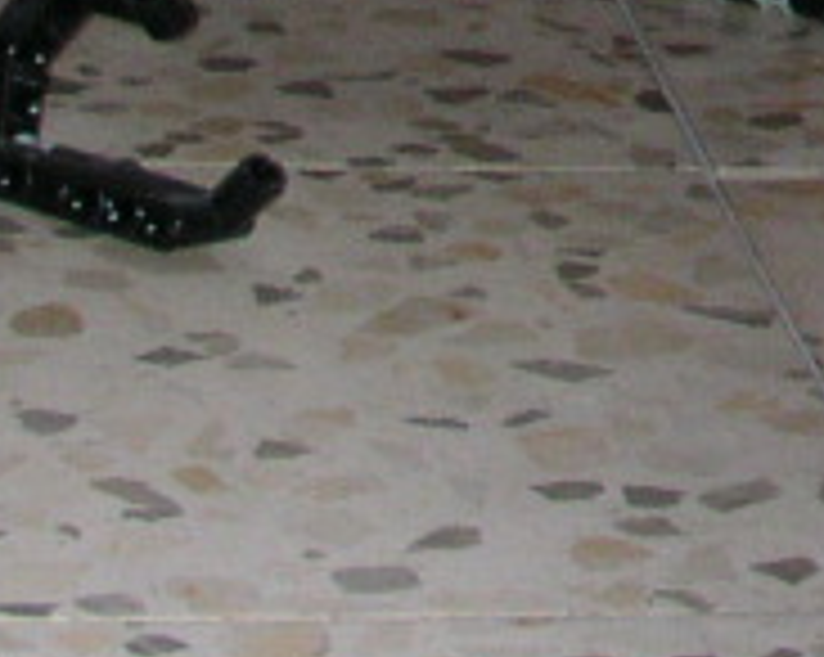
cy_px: -608
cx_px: 1499
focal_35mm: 202
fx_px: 4921
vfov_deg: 7.4
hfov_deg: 9.1
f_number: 4.5
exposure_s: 1/60
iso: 100
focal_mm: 5.6
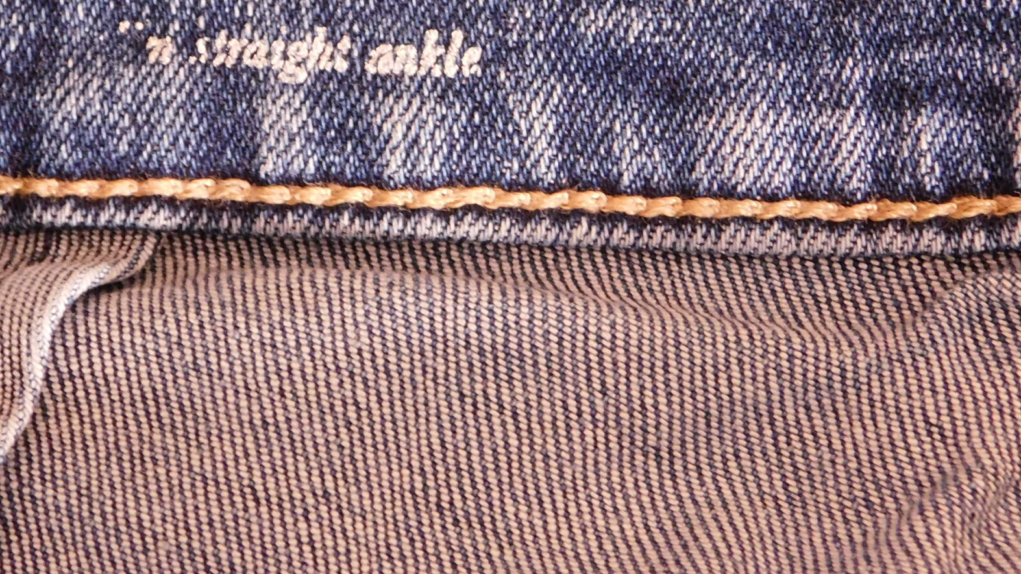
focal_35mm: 117
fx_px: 3168
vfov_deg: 10.3
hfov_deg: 18.3
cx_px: 424
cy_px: 104
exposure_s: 1/30
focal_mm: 11.7
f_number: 4.2
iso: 320
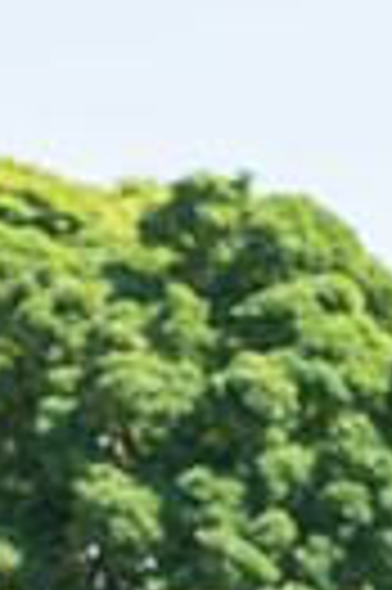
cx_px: -390
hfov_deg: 3.5
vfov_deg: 5.3
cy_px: 793
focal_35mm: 386
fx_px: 6321
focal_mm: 75
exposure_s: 1/800
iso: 160
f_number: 4
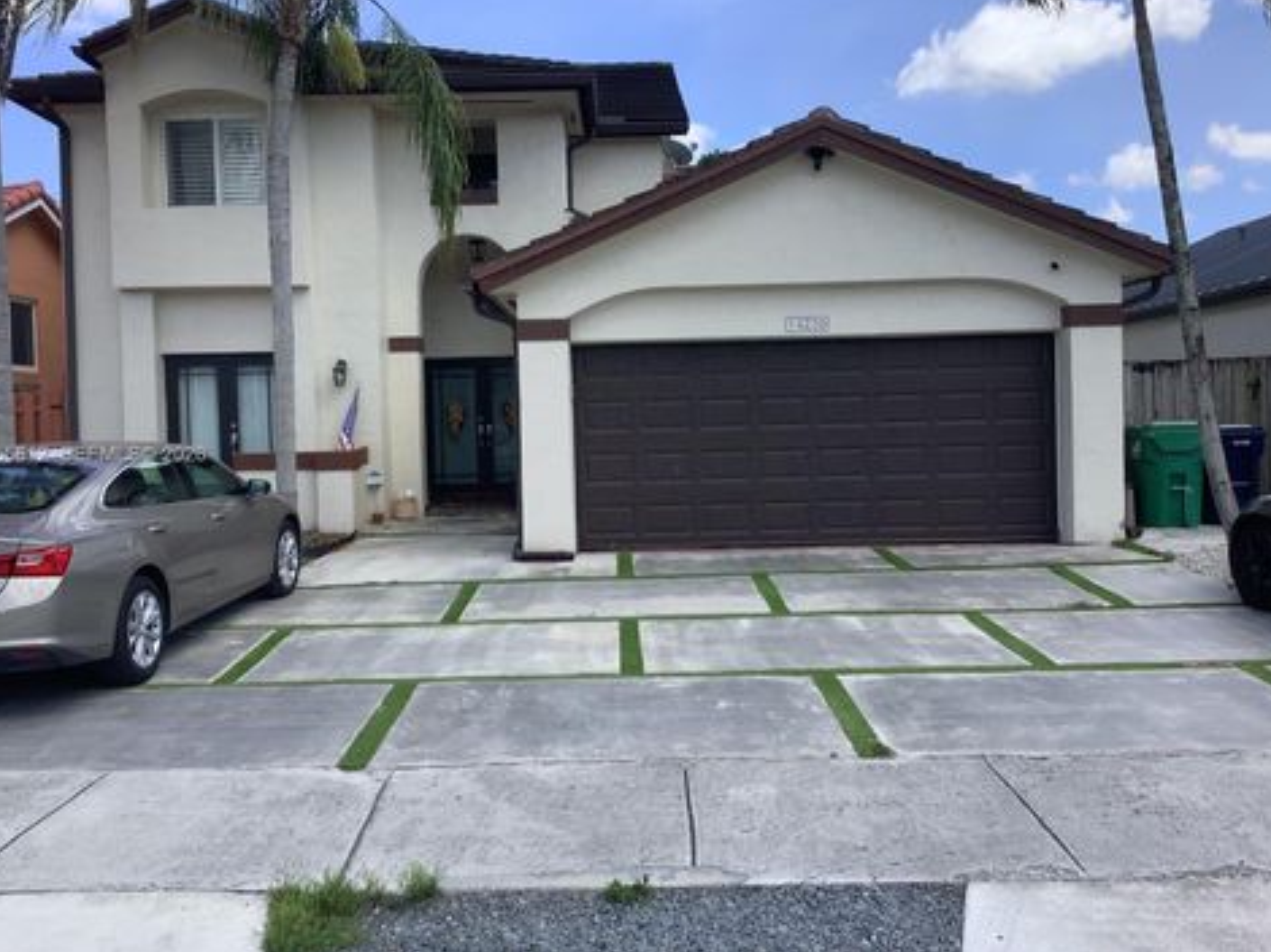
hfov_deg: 55.4
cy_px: 456
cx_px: 619
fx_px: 1211
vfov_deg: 42.9
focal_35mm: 33
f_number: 2.4
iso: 25
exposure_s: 1/747
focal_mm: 3.3
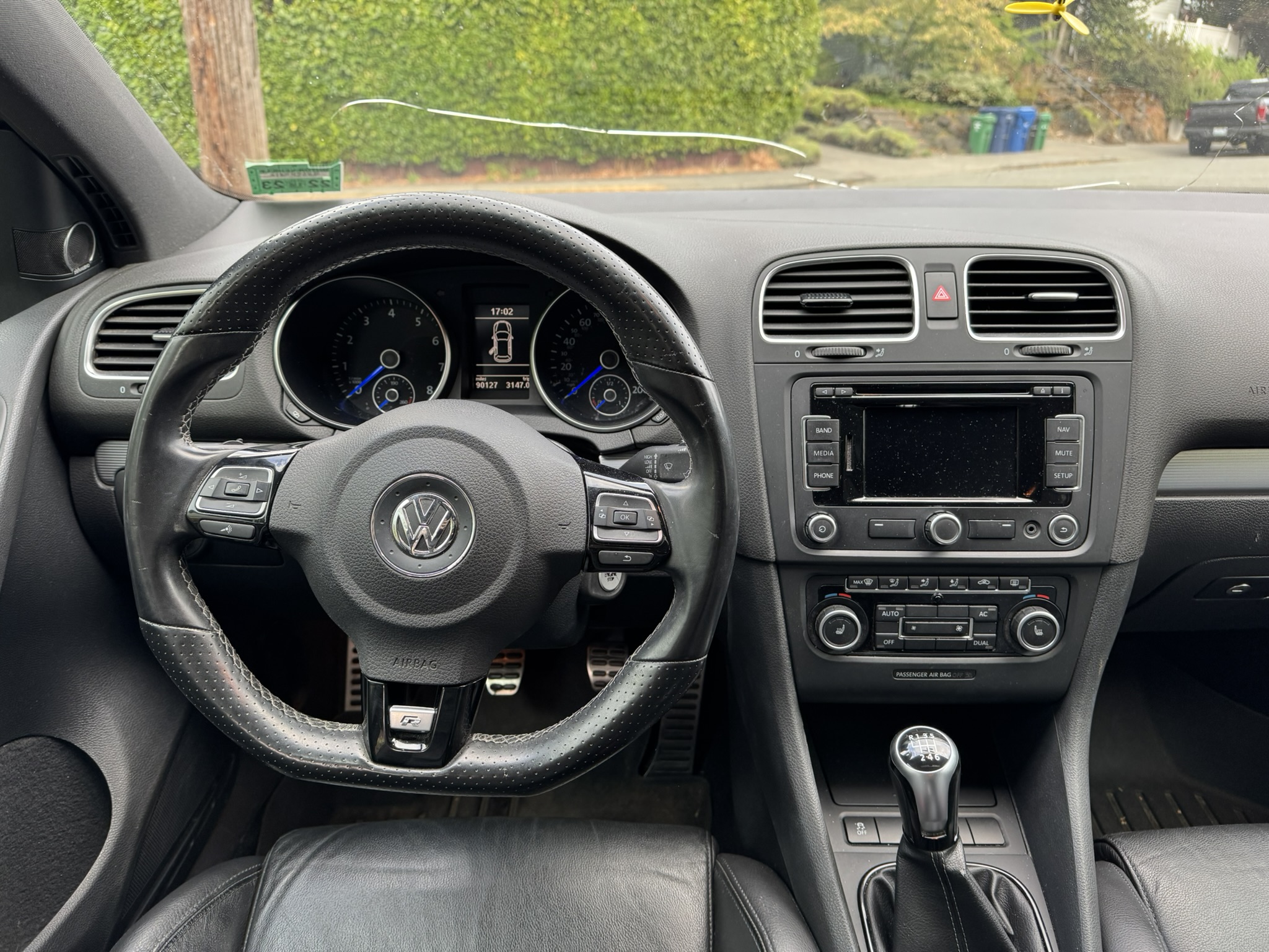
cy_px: 476
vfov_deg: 56.8
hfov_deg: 71.6
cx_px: 634
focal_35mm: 24
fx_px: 880
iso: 160
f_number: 1.78
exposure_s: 1/121
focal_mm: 6.76
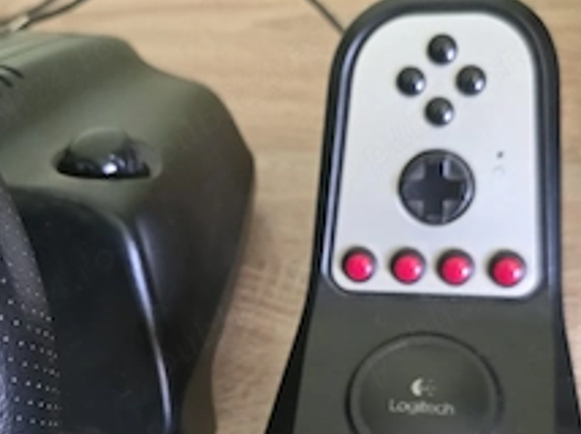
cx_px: 293
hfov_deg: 43.9
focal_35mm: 43
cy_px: 344
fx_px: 721
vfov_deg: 32.6
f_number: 1.7
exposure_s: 1/101
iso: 800
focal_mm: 6.3
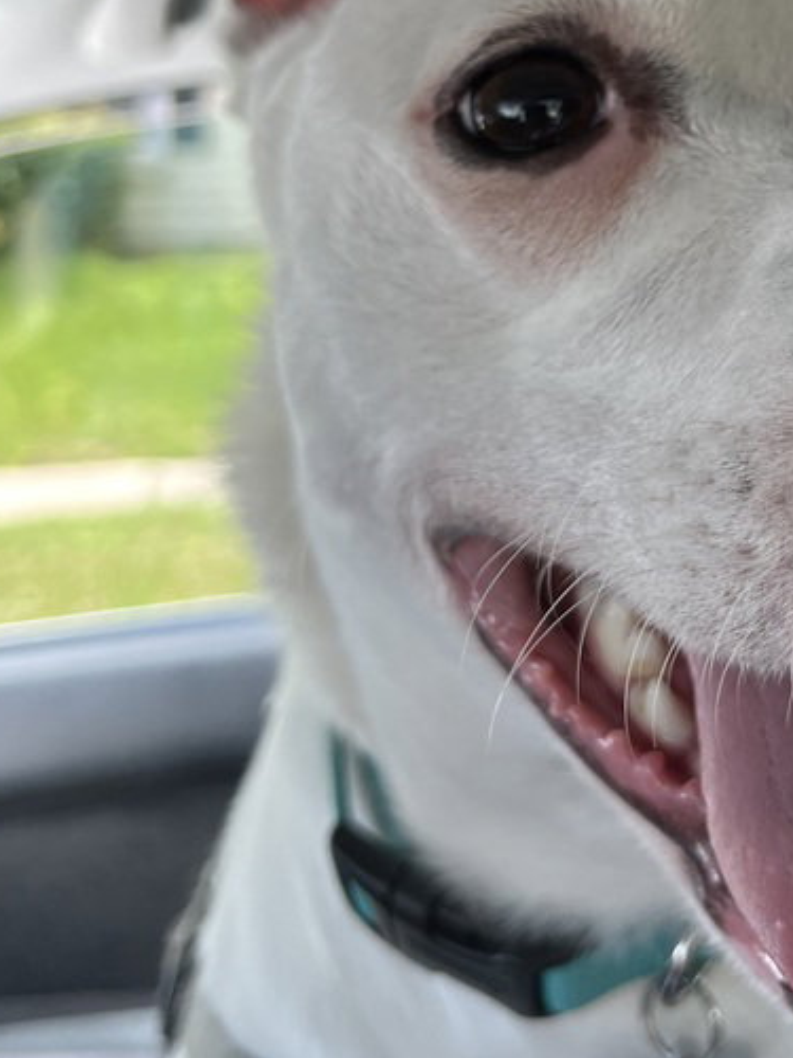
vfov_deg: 36.0
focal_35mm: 52
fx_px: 1588
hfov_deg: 27.3
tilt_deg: -3.2
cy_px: 273
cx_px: 662
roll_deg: +1.1
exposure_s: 1/300
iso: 50
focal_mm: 5.1
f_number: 1.6
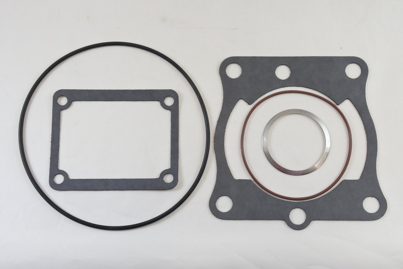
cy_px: 134
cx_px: 202
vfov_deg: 31.9
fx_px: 470
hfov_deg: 46.4
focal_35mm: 42
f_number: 4.2
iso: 400
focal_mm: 15.7
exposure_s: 1/125
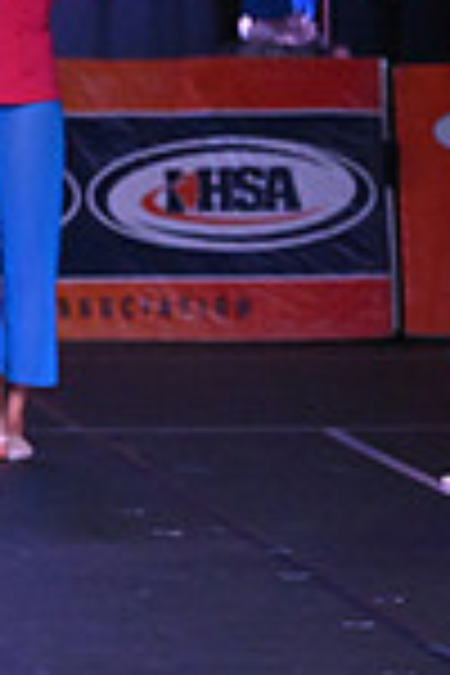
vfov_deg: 4.4
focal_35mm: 464
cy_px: 227
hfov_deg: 2.9
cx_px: -770
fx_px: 8699
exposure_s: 1/320
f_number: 4
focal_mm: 120
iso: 10000
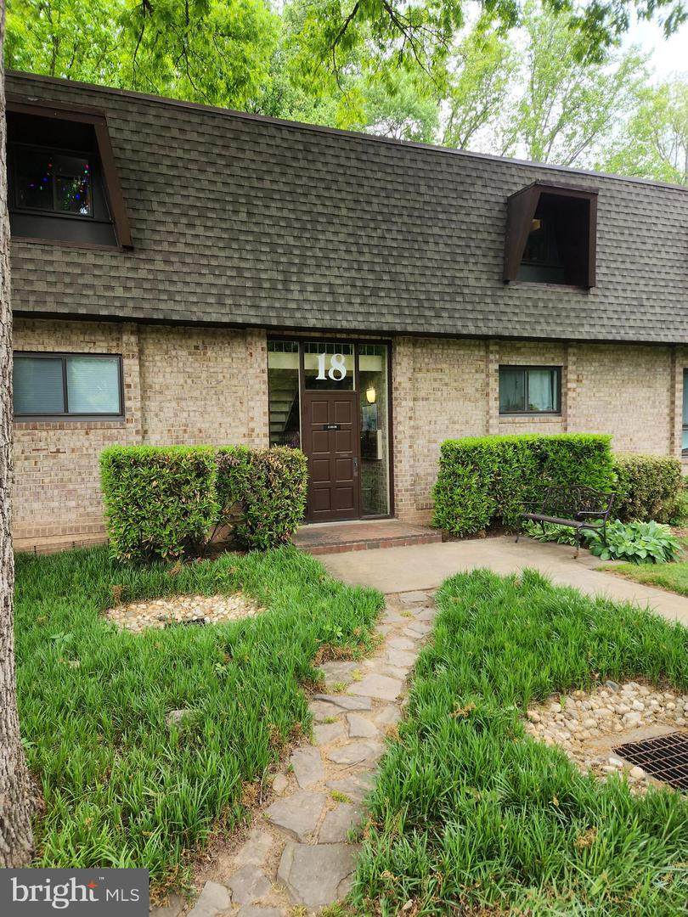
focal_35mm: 23
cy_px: 458
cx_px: 344
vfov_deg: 73.9
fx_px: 610
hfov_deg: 58.9
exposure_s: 1/120
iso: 25
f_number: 1.8
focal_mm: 5.4
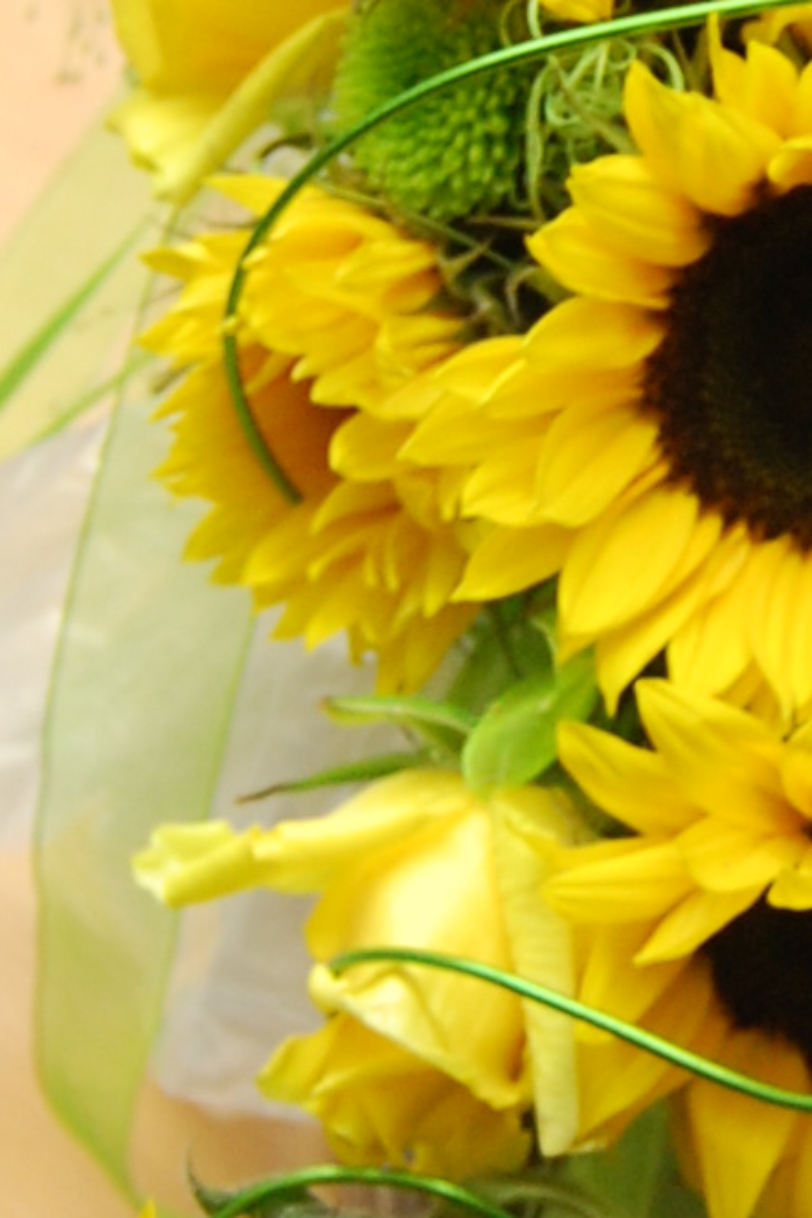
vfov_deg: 15.0
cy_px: 323
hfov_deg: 9.9
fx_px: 4601
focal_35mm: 136
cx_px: 952
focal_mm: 20
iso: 500
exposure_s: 1/30
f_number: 3.8
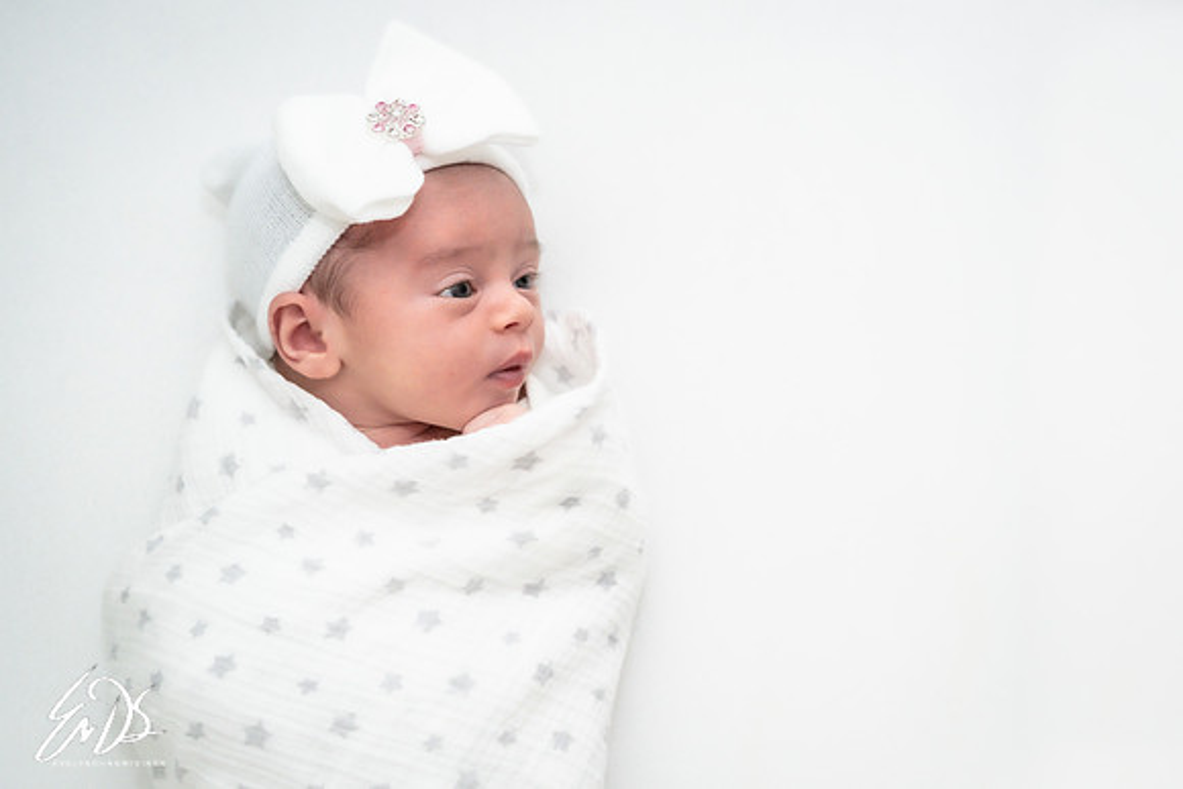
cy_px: 351
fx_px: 2168
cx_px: 657
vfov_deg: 20.6
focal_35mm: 66
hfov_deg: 30.5
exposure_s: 1/90
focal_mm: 50
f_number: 4
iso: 1000
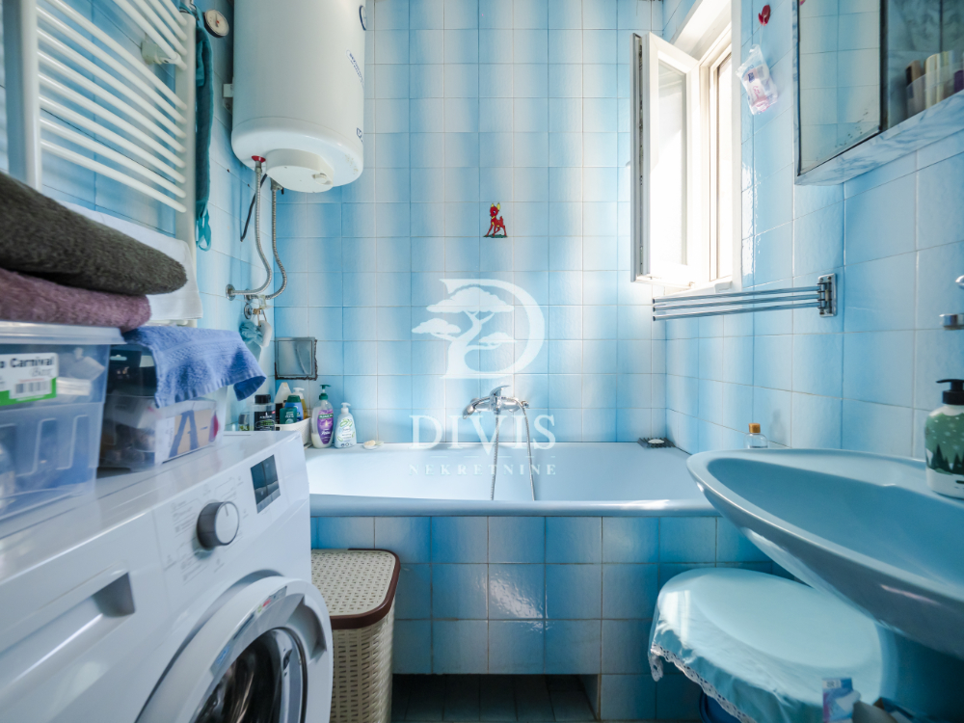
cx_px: 482
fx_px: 390
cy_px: 362
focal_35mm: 14
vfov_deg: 85.7
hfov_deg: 102.1
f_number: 4
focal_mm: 7
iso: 400
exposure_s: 1/125
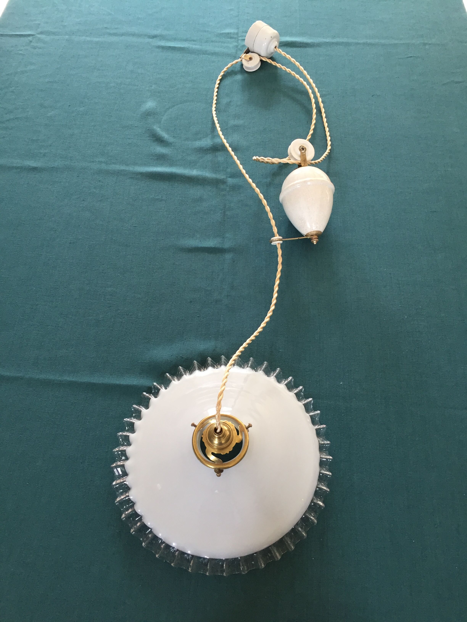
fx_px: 522
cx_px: 234
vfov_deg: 61.7
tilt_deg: -59.5
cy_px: 311
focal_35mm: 29
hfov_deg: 48.2
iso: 125
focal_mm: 4.15
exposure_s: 1/33
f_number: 2.2
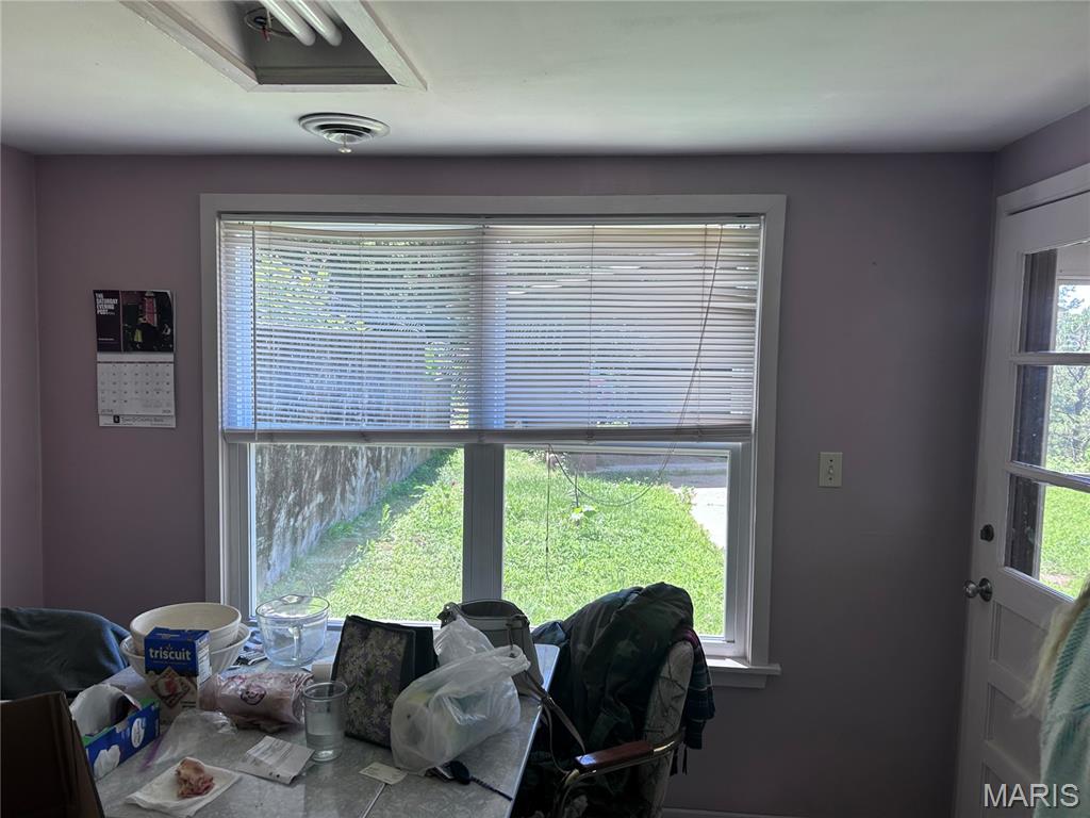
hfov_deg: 67.3
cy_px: 409
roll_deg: -0.4
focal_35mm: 26
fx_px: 819
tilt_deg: -3.4
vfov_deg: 53.1
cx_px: 545
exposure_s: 1/202
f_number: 1.5
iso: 40
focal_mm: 5.7
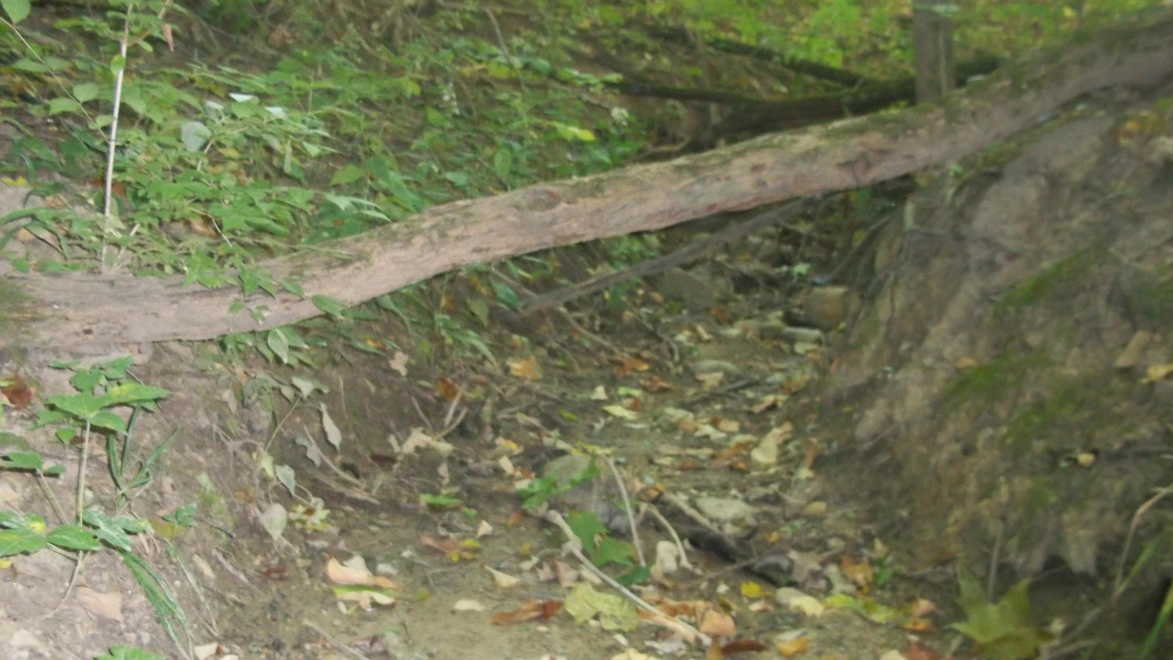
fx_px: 1244
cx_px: 589
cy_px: 421
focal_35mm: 40
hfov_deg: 50.5
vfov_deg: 29.6
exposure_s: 1/30
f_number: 3.1
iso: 400
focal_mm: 6.5
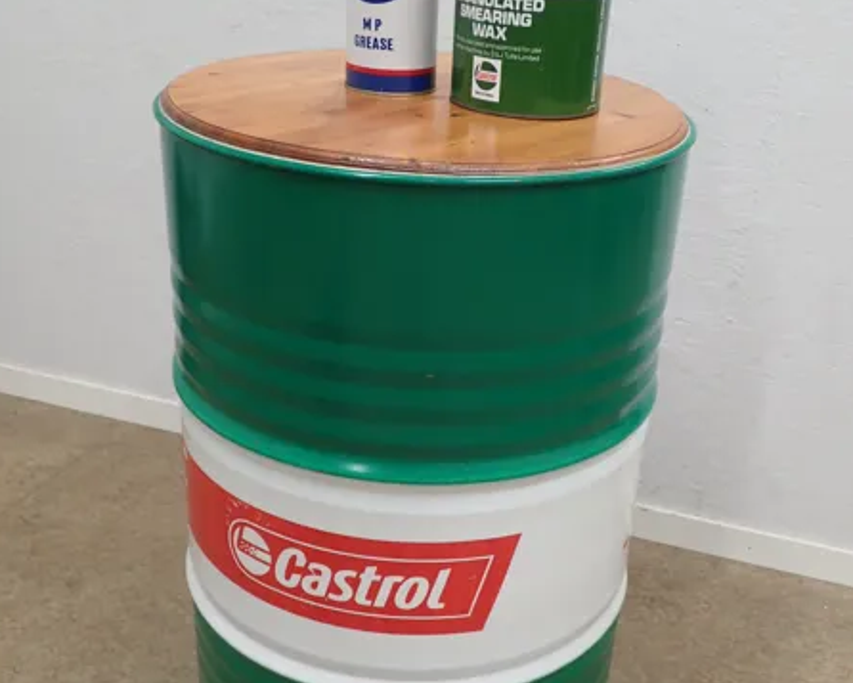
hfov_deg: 43.8
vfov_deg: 35.5
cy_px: 417
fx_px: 1061
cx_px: 425
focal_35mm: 42
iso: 200
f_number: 2.4
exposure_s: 1/50
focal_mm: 5.87
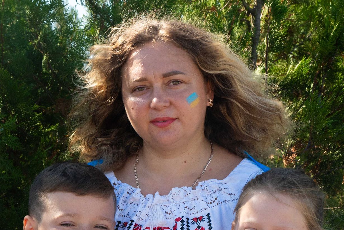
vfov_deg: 11.4
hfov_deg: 17.1
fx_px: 1146
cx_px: 159
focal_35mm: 120
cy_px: 197
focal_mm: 54
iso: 1250
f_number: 10
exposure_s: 1/1000
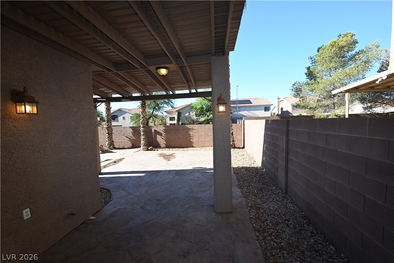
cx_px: 197
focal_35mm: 14
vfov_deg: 81.2
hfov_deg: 104.3
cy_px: 132
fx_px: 153
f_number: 11
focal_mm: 14
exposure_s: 1/200
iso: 1100
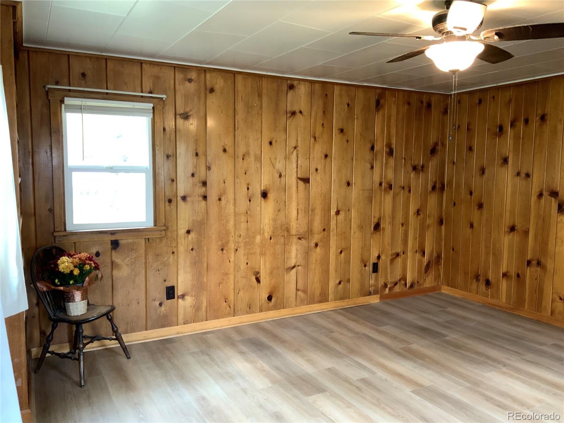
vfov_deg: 48.2
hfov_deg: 61.7
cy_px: 212
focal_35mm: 29
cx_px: 282
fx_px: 472
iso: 200
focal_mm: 3
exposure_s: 1/60
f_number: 1.8
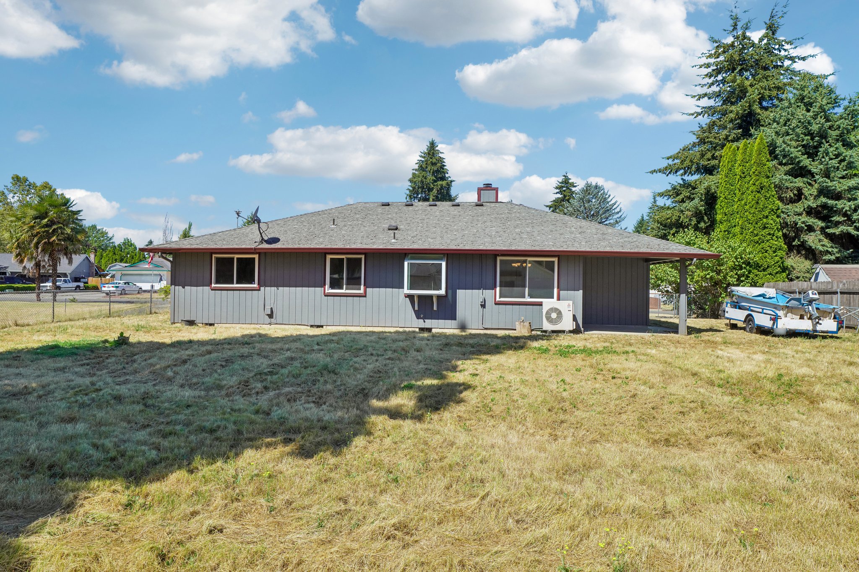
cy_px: 286
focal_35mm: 21
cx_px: 430
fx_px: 501
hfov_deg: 81.2
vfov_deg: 59.5
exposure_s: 1/800
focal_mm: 21
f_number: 8
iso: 400
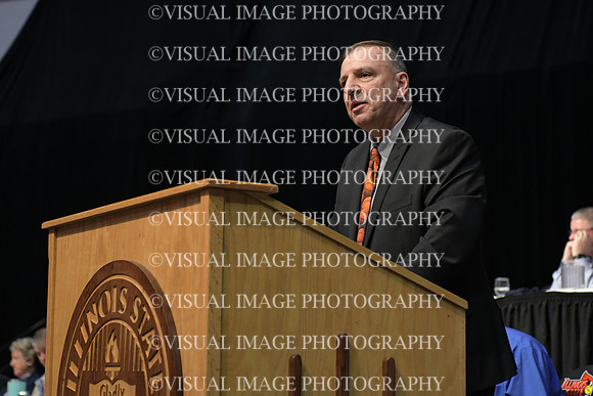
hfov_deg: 21.9
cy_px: 198
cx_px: 296
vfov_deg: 14.7
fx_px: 1532
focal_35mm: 93
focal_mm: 62
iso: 2000
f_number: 3.2
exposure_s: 1/400
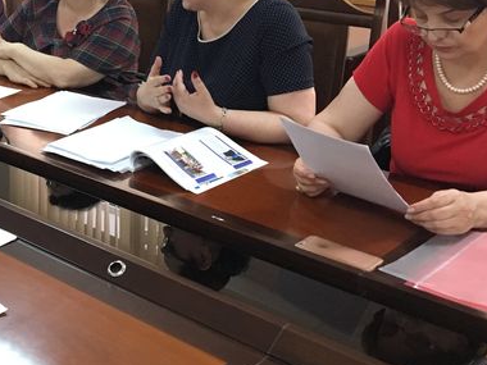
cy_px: 60
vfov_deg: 23.6
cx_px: 6
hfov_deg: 29.7
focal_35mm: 61
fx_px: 858
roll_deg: +1.3
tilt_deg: -13.1
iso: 200
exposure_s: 1/25
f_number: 2.2
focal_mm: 4.15
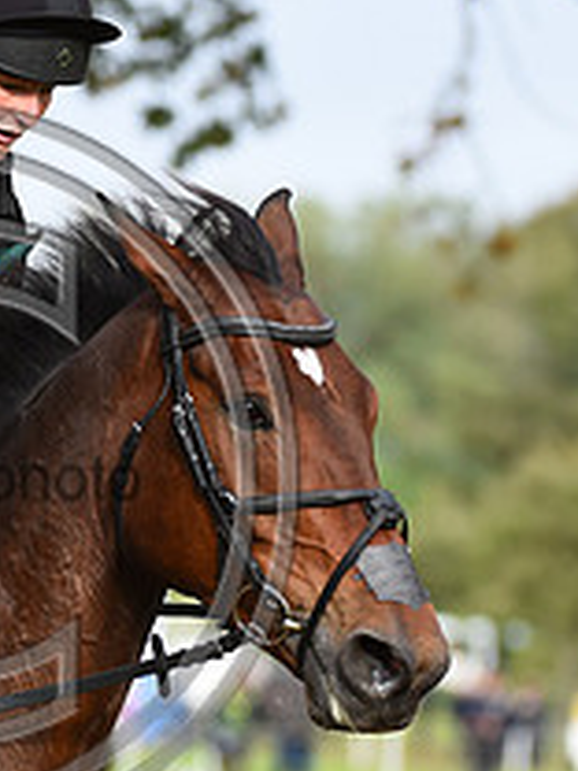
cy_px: 430
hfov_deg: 2.8
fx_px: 11911
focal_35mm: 535
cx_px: -126
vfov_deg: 3.7
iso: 800
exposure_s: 1/1250
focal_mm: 200
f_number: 5
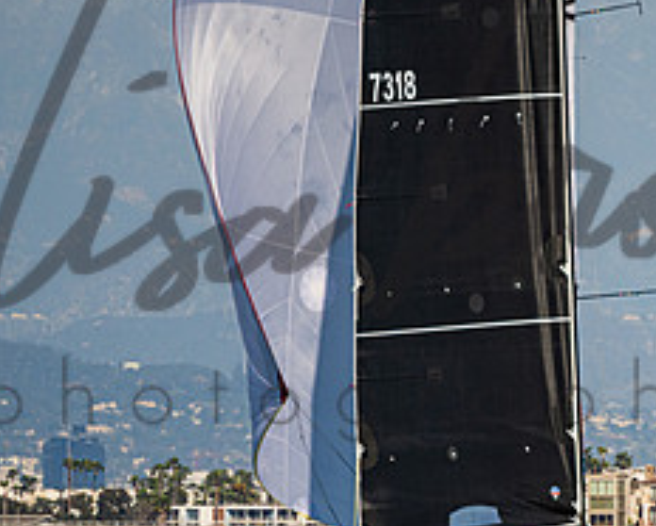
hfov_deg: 1.7
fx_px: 21569
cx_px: 611
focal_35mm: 1110
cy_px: 261
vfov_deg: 1.4
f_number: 5.6
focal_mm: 400
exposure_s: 1/4000
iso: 400
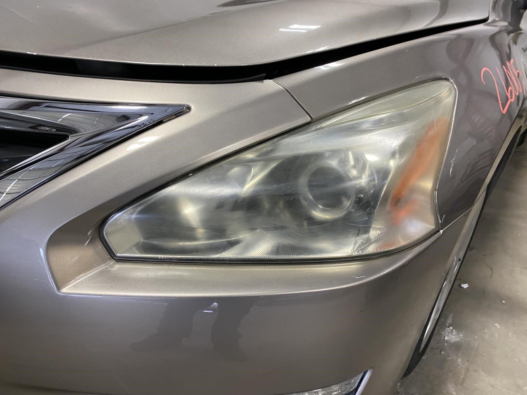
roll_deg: -1.5
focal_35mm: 26
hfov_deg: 67.3
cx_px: 264
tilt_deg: -25.3
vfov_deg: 53.1
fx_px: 396
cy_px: 198
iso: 125
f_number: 1.8
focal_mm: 4.25
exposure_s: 1/60
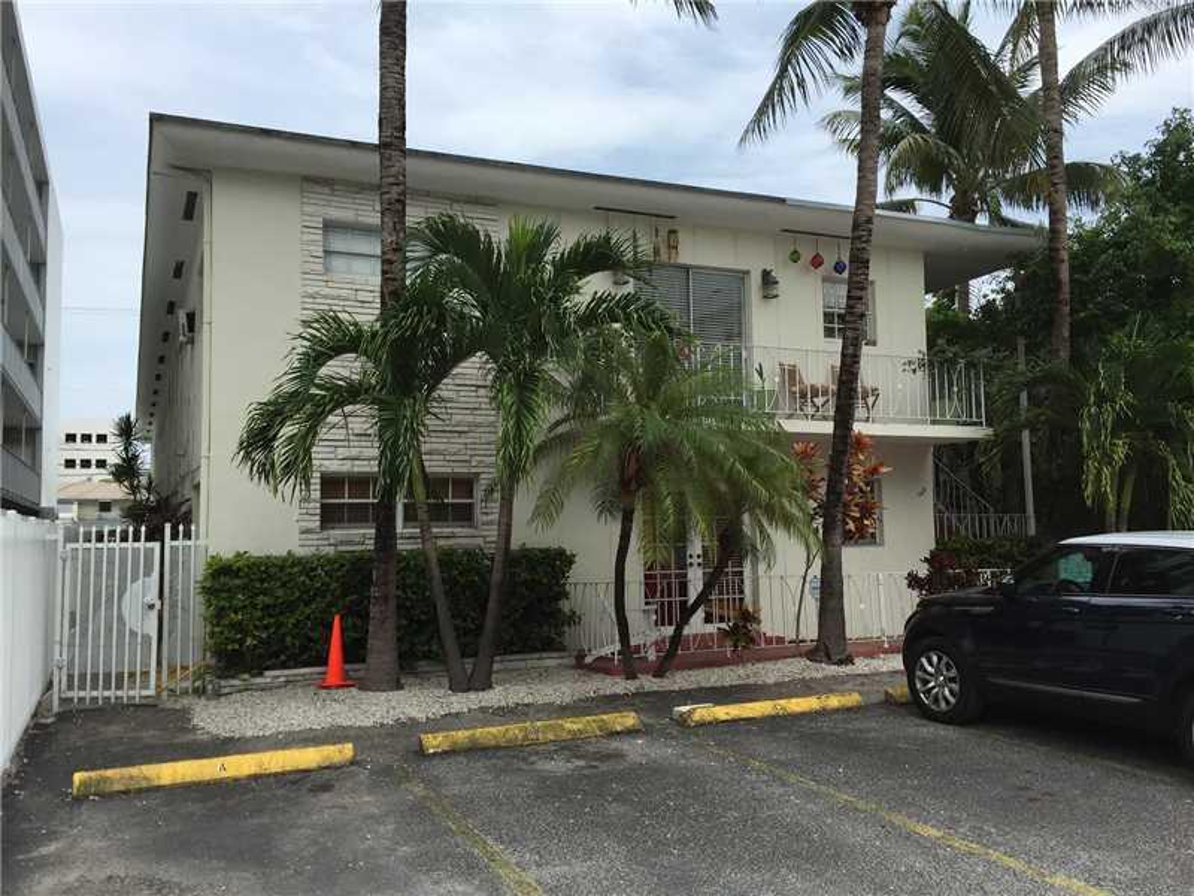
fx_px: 1000
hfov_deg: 61.7
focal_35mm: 29
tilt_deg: +4.1
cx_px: 597
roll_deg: +0.3
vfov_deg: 48.2
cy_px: 448
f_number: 2.2
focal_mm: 4.15
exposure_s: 1/1980
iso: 32
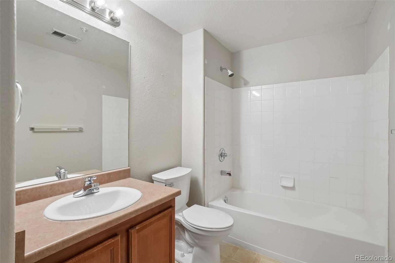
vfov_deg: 72.0
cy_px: 132
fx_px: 181
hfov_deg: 95.0
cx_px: 198
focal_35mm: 16
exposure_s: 1/20
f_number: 8
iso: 400
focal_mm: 11
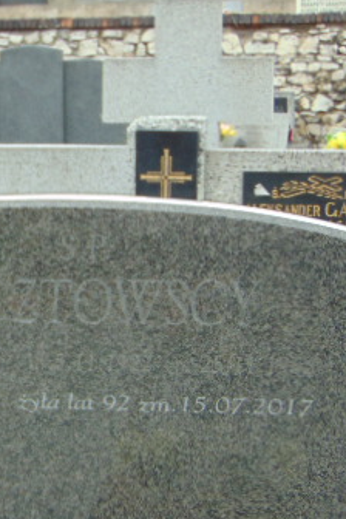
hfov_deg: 13.7
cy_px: 338
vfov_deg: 20.6
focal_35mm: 99
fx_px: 1427
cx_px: 25
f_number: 3.5
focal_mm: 9
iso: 80
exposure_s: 1/125
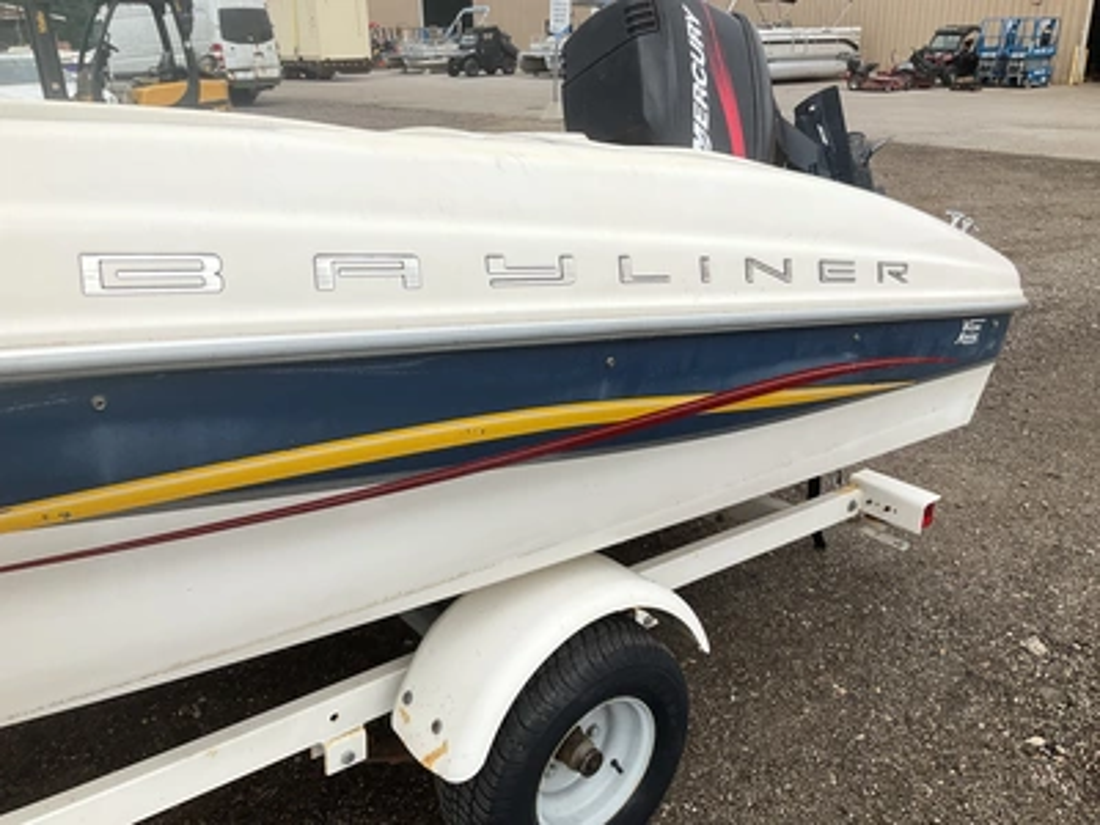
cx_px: 550
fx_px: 922
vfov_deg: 48.2
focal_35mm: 29
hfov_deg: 61.7
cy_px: 412
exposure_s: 1/1730
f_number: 1.8
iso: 25
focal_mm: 3
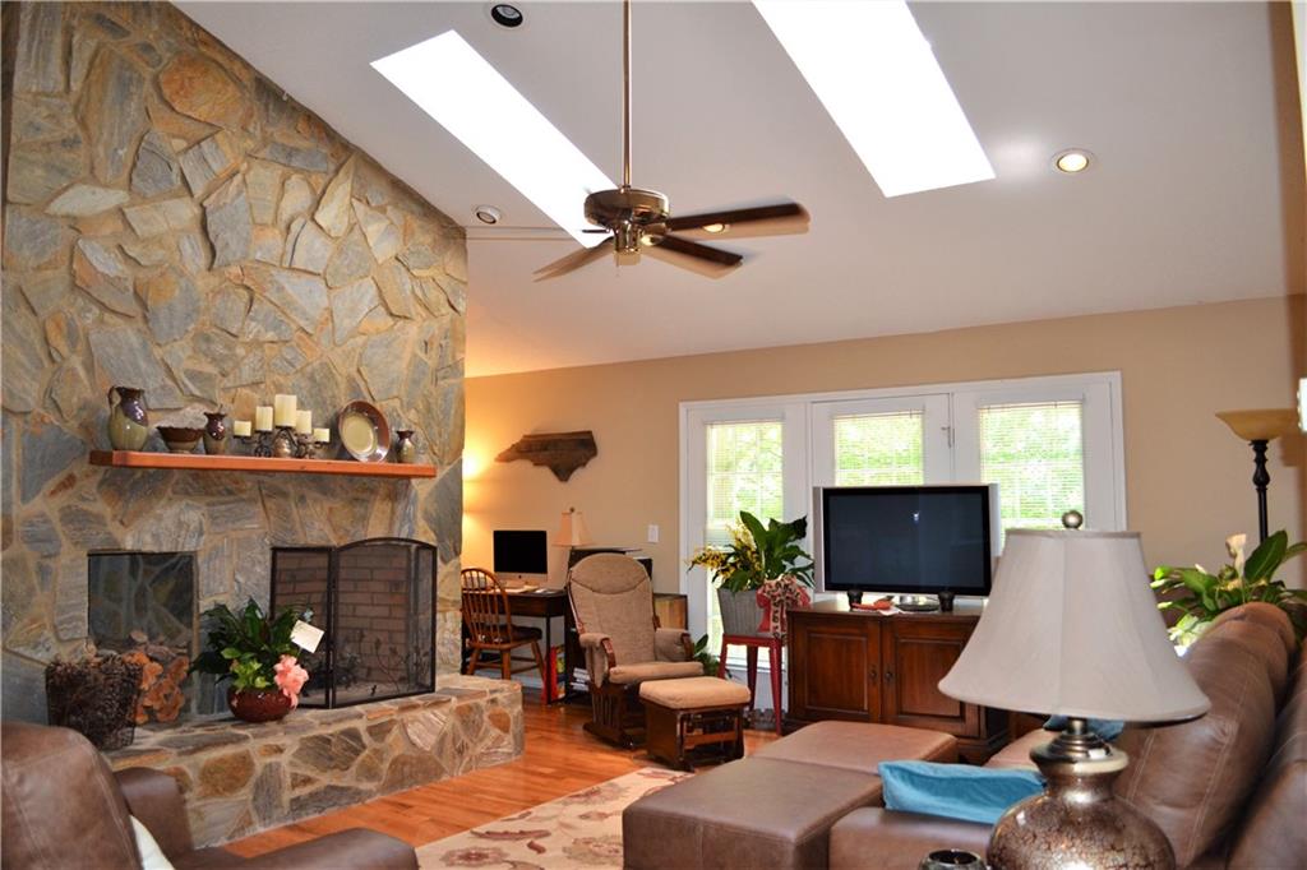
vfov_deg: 47.9
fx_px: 980
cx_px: 654
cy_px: 435
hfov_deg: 67.4
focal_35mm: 27
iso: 640
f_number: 3.5
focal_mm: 18
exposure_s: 1/60
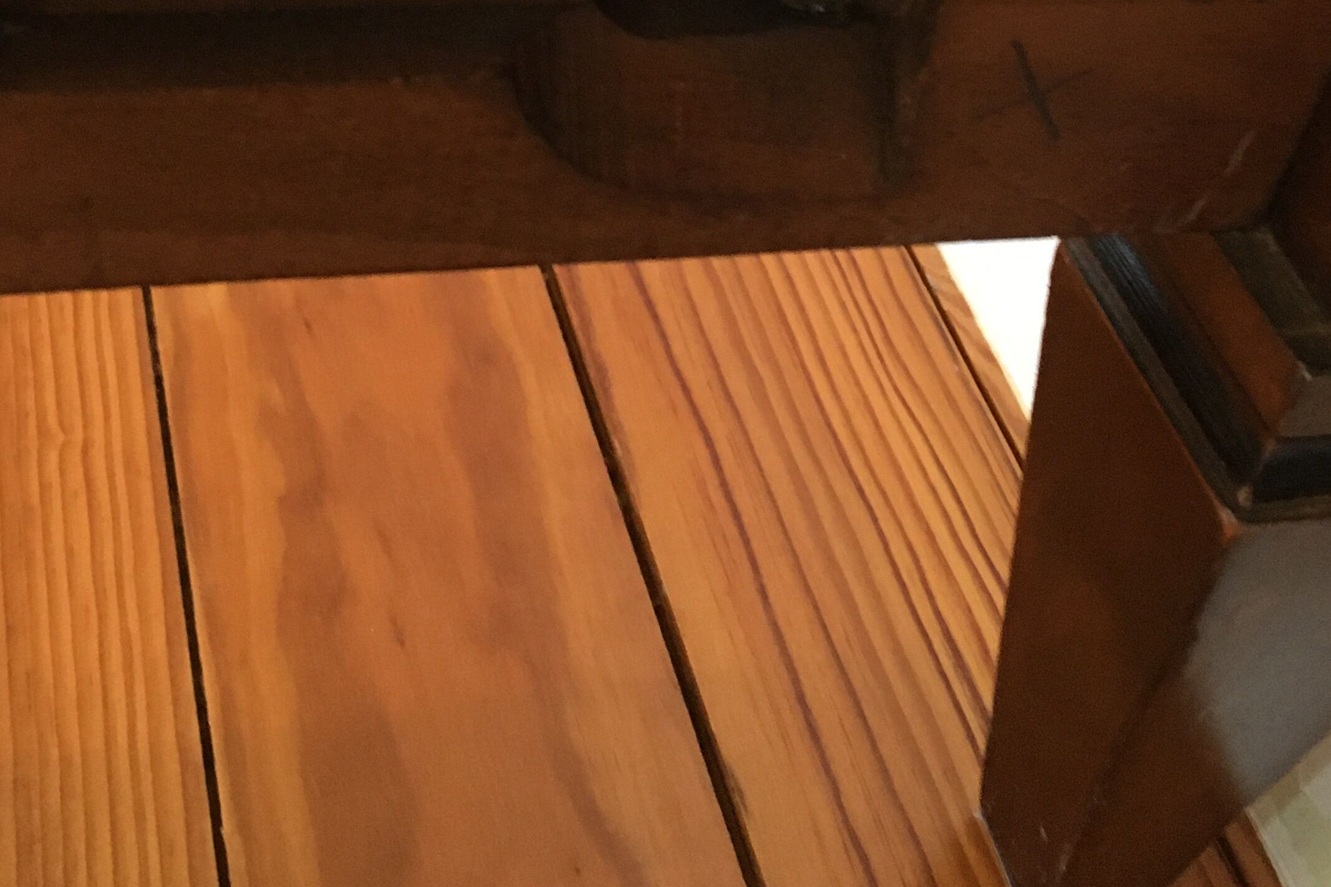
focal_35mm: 57
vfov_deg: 23.0
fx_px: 2107
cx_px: 629
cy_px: 54
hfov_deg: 35.0
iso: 200
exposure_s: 1/17
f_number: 2.2
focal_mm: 4.15
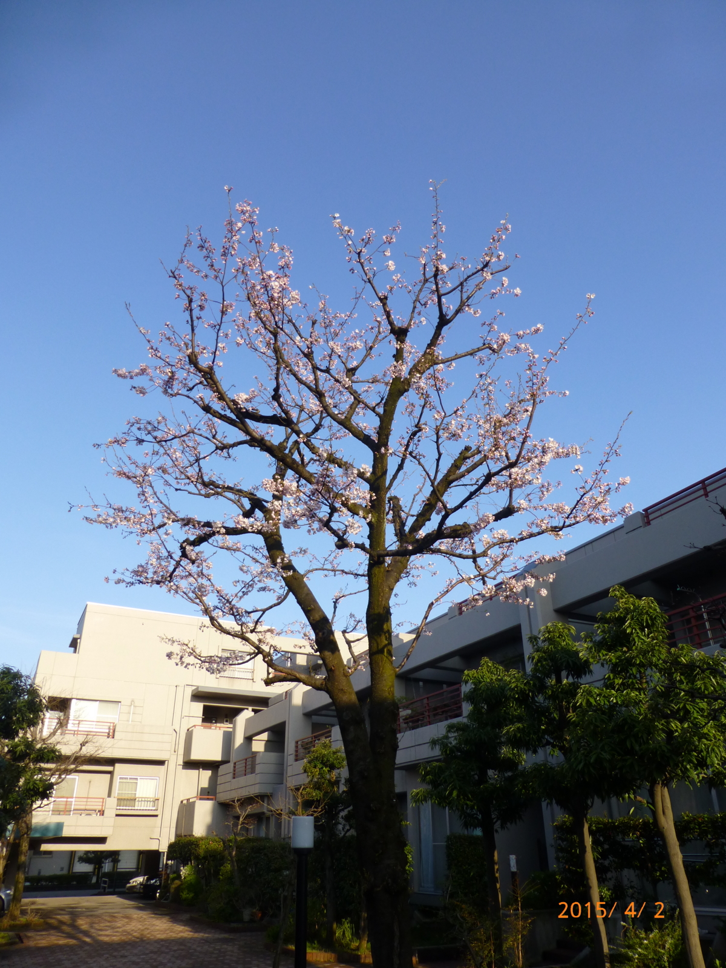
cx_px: 363
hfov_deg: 56.8
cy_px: 484
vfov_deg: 71.6
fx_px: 671
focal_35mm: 24
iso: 100
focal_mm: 4.3
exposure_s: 1/400
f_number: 4
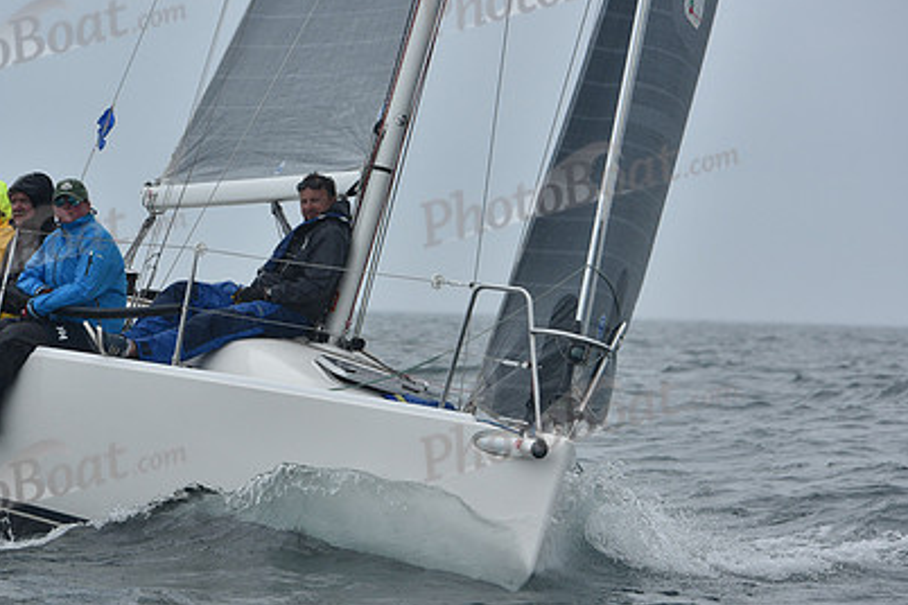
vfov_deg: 5.3
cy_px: 337
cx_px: 305
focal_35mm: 260
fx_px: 6557
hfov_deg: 7.9
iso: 320
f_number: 7.1
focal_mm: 180
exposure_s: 1/1000
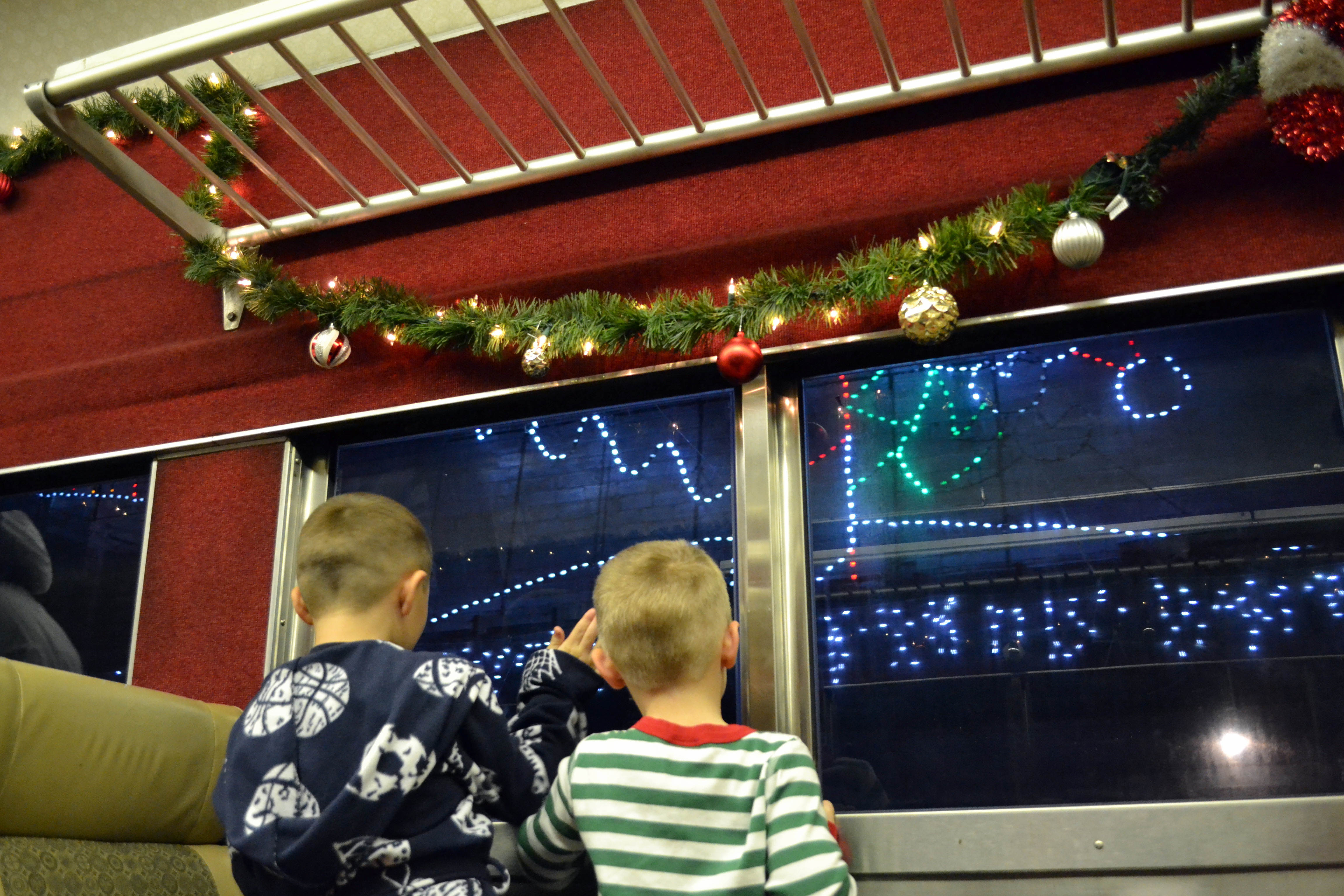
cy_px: 448
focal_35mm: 33
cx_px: 672
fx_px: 1232
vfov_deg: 40.0
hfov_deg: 57.2
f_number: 4
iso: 3200
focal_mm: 22
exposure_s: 1/60
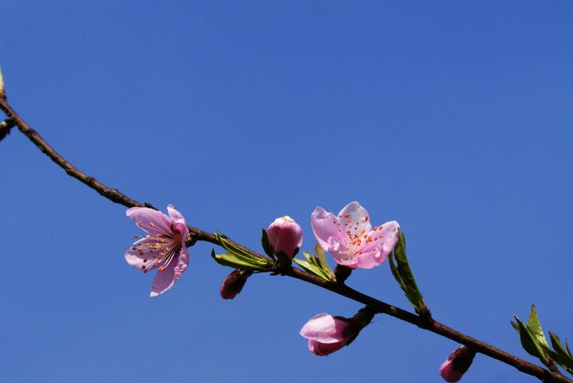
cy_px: 195
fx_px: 1539
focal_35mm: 97
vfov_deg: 14.2
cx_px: 238
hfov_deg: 21.1
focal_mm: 55
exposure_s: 1/3200
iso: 400
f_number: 7.1
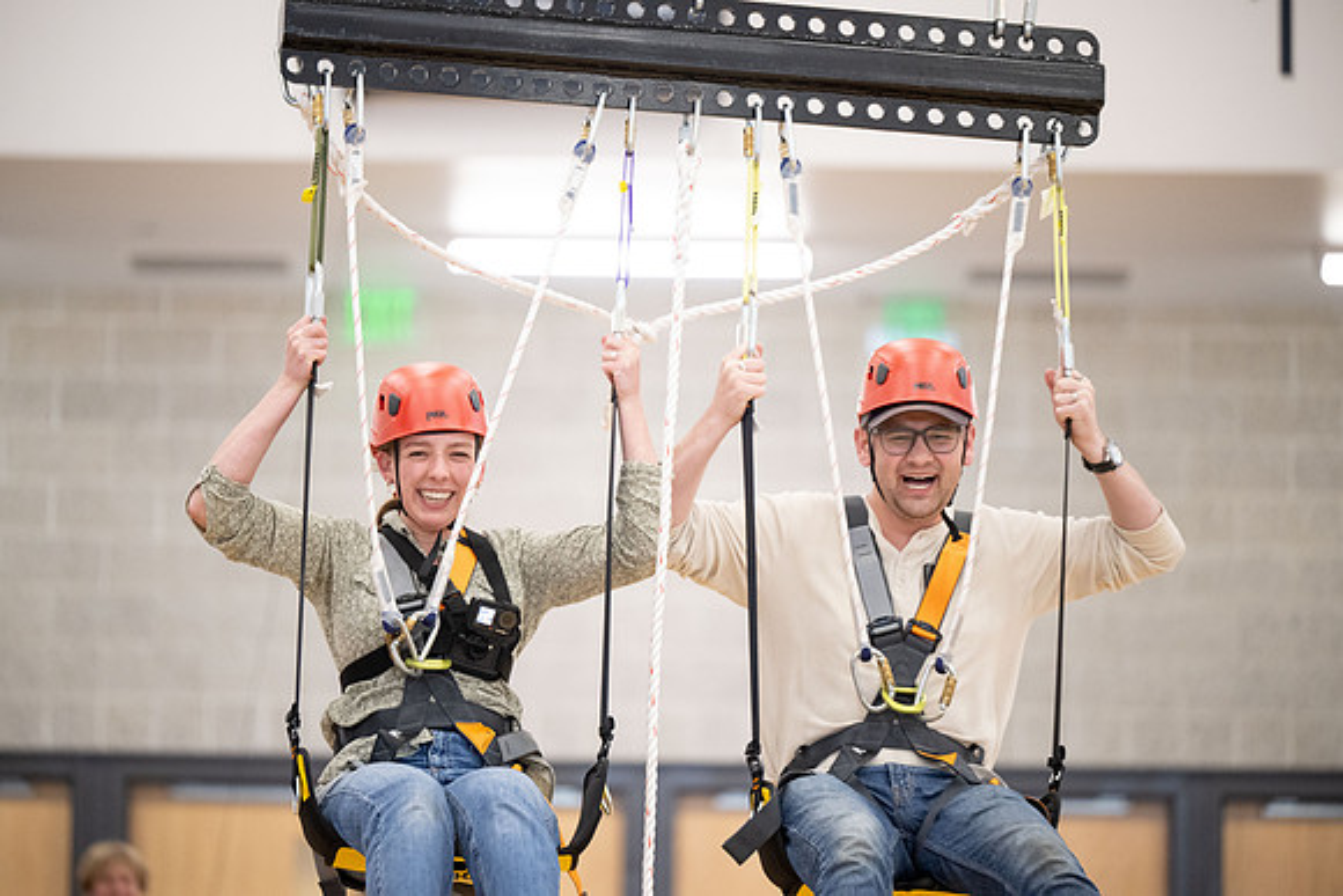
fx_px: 6530
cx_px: 672
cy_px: 448
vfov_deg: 7.9
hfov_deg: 11.7
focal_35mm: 175
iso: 3200
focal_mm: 175
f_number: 2.8
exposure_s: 1/320
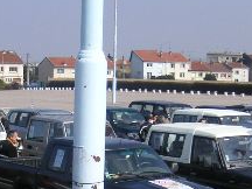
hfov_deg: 19.0
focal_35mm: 103
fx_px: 750
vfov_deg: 14.2
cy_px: 175
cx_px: 83
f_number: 6.7
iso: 50
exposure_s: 1/180
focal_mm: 6.1
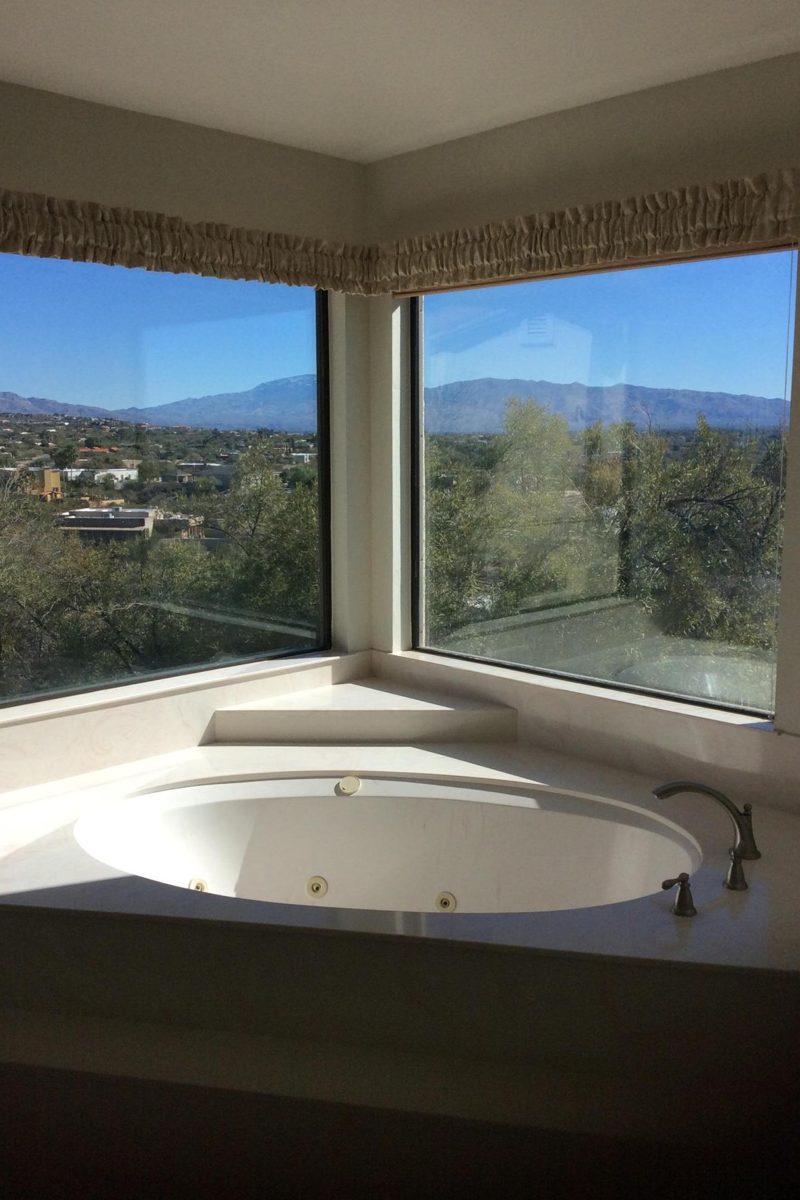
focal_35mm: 34
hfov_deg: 38.9
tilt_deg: -8.0
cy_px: 591
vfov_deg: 55.8
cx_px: 396
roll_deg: +2.6
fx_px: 1133
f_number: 2.4
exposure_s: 1/1789
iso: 32
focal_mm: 3.3
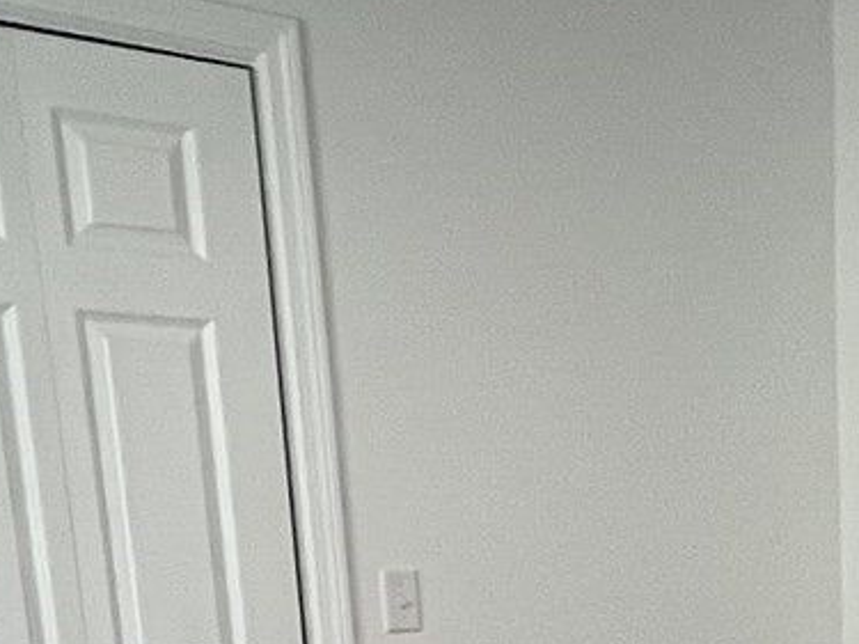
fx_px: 1761
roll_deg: -1.7
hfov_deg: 23.5
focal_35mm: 71
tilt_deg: -16.5
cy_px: 1002
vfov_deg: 18.1
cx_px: 1175
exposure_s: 1/120
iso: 200
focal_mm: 1.57
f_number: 1.8
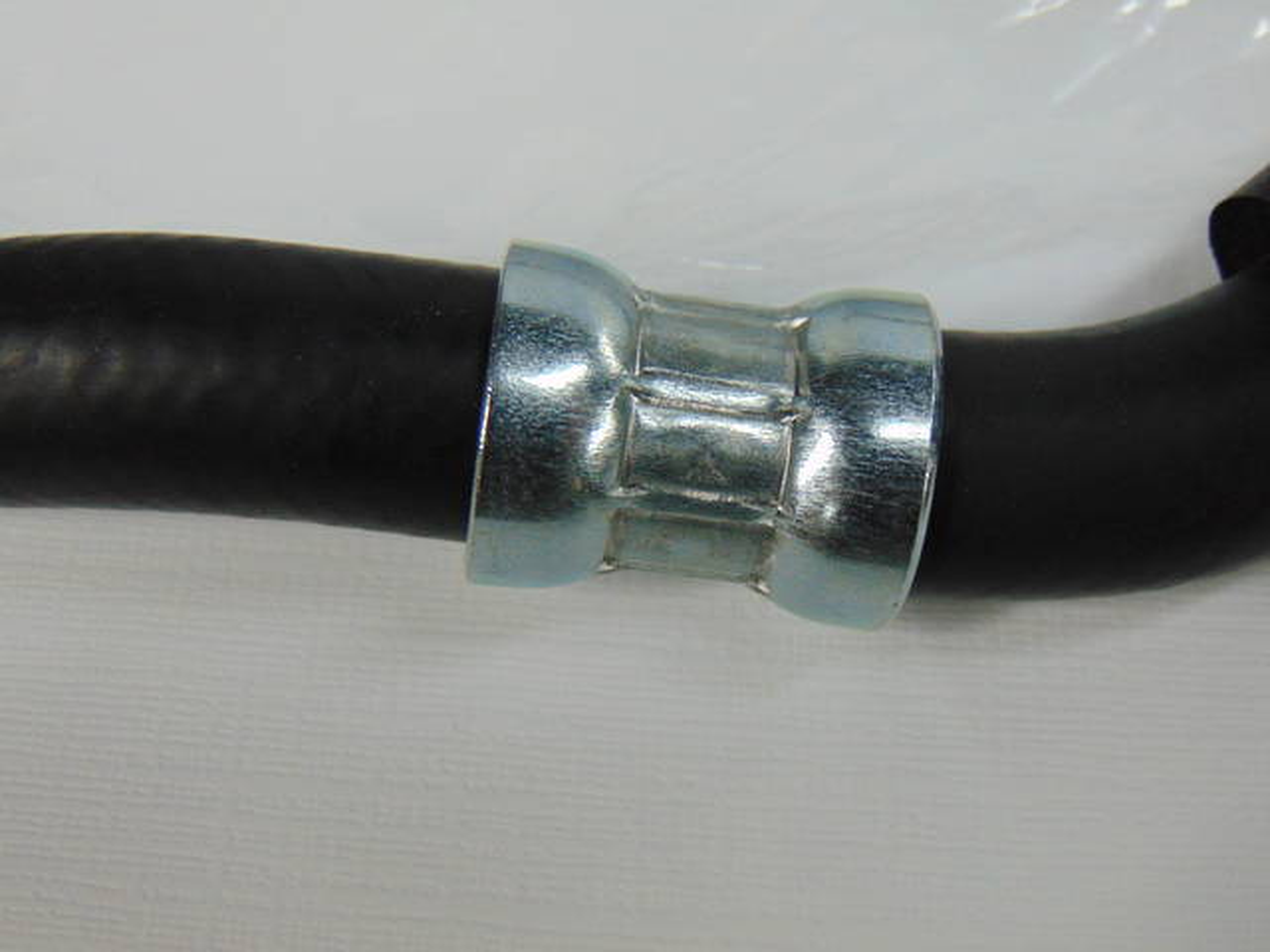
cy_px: 476
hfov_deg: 38.2
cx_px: 635
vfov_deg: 29.1
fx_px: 1834
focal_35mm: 50
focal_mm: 9
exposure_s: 1/30
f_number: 3.5
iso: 200
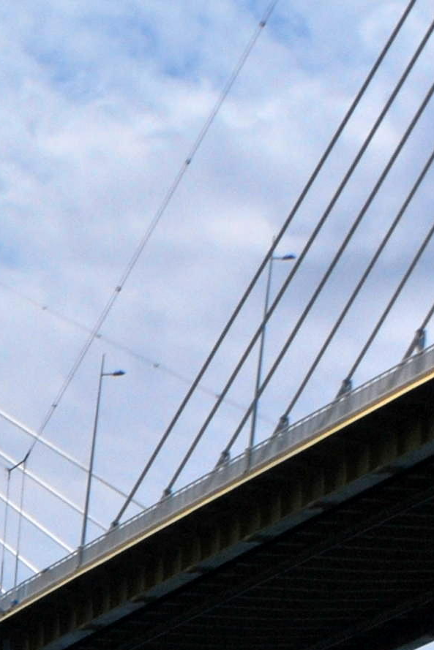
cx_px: -558
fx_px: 6145
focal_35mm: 340
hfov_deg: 4.0
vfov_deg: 6.0
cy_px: 684
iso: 200
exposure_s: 1/800
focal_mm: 52
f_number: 14
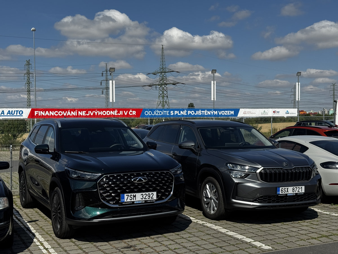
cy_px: 127
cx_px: 169
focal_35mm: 48
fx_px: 469
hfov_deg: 39.7
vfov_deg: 30.3
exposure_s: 1/7092
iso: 80
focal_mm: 6.76
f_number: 1.78
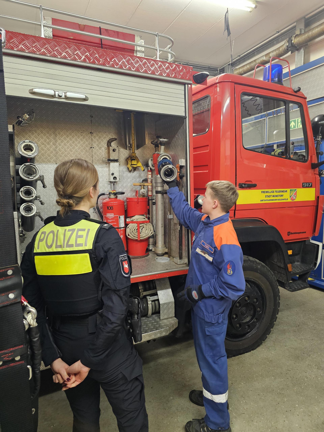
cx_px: 162
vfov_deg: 73.9
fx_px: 287
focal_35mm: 23
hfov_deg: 58.9
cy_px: 216
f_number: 1.7
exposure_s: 1/100
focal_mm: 6.3
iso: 800
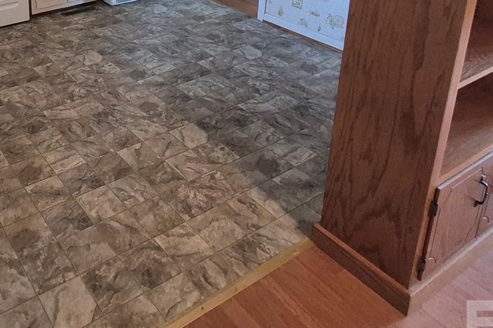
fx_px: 452
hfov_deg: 50.9
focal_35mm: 33
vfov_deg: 34.4
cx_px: 52
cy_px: -35
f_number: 2.2
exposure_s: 1/60
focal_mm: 1.74
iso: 640
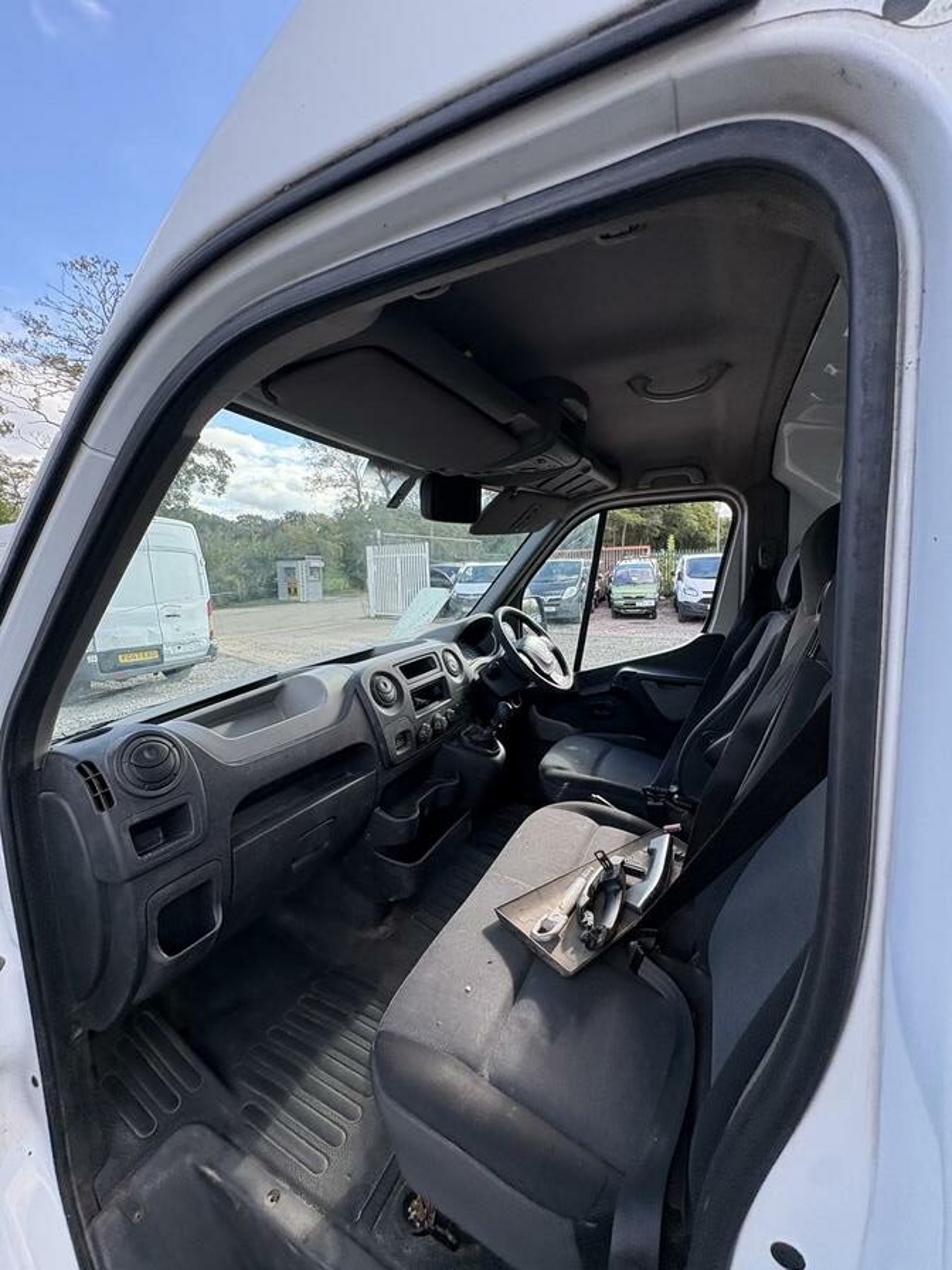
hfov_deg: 85.7
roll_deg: -1.1
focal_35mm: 14
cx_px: 476
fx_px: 513
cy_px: 635
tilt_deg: -14.2
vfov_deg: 102.1
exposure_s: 1/264
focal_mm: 2.22
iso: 64
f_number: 2.2
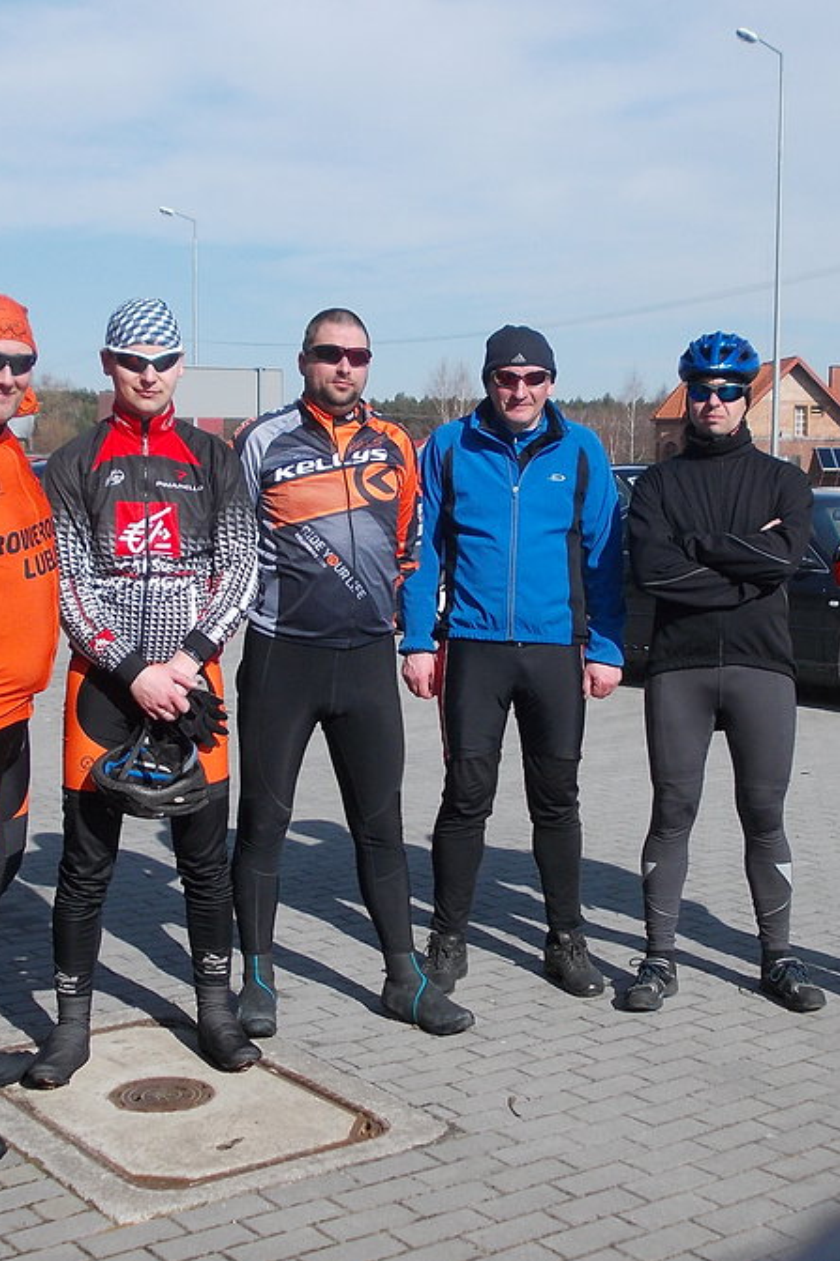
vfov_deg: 37.5
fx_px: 1856
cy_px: 630
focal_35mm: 53
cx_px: 412
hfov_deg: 25.5
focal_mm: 5.3
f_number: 6.2
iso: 80
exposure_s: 1/320
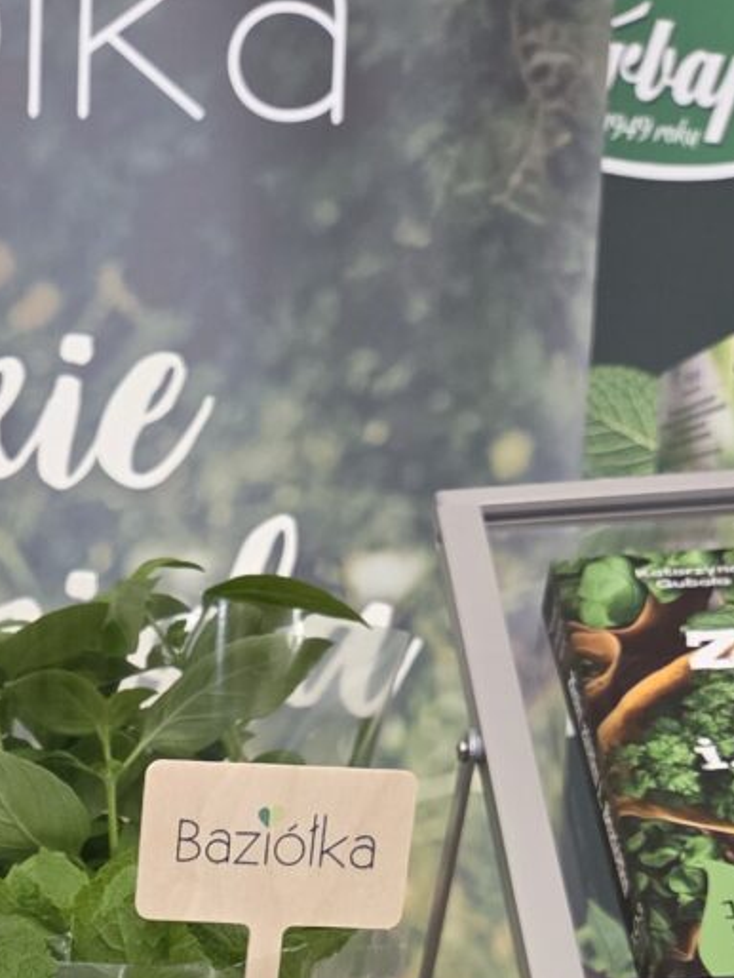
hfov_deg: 18.7
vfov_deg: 22.2
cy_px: 1368
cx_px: -48
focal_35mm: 76
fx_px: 2147
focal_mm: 5.4
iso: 800
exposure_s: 1/100
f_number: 1.8
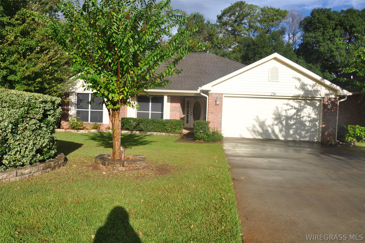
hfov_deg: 62.0
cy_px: 122
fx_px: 304
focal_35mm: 30
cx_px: 182
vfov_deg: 43.5
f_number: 9
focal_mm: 20
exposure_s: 1/400
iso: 200
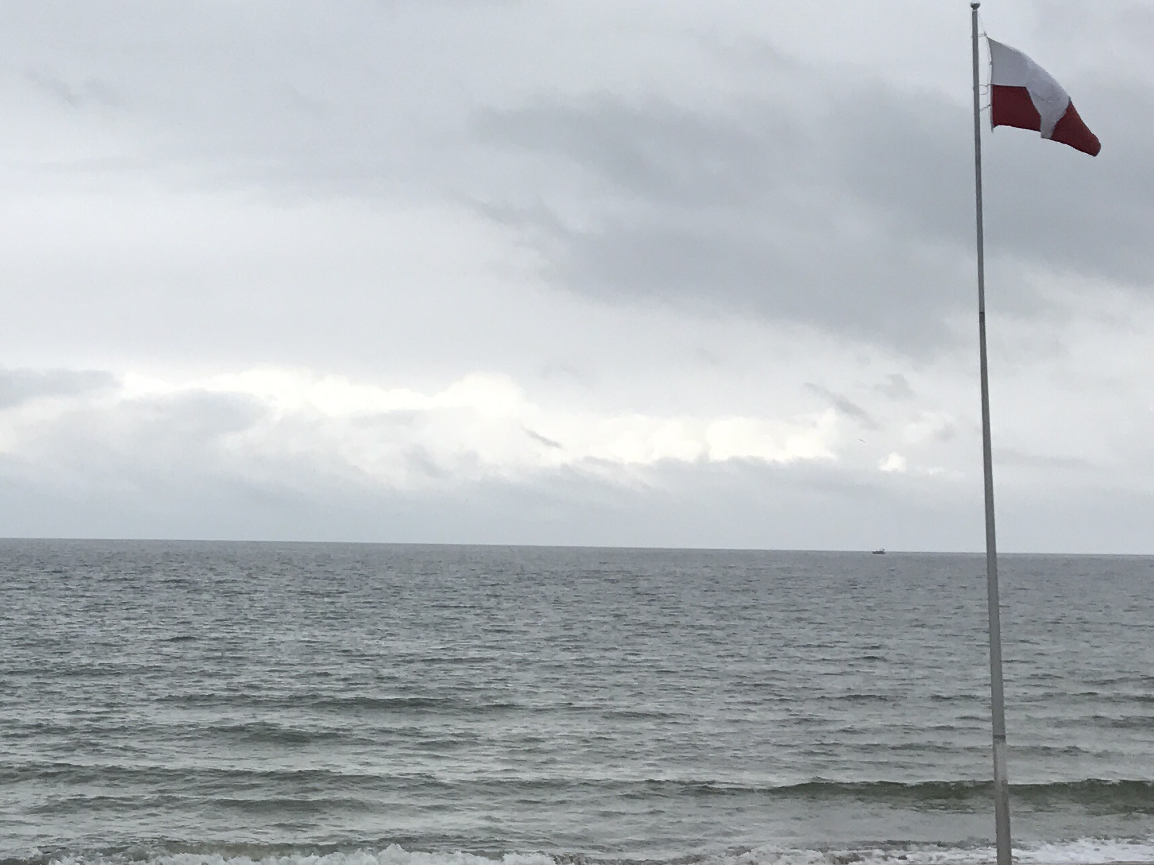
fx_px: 2200
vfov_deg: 22.1
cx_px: 161
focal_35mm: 66
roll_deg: -1.1
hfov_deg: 28.5
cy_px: 272
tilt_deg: +7.4
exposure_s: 1/2398
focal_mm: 3.99
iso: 20
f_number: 1.8
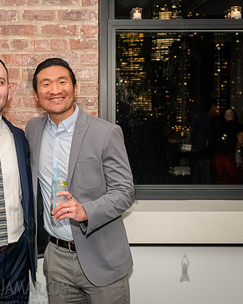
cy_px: 123
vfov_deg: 31.4
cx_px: 73
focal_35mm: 60
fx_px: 539
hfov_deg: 25.2
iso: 8000
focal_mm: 35
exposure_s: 1/400
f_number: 5
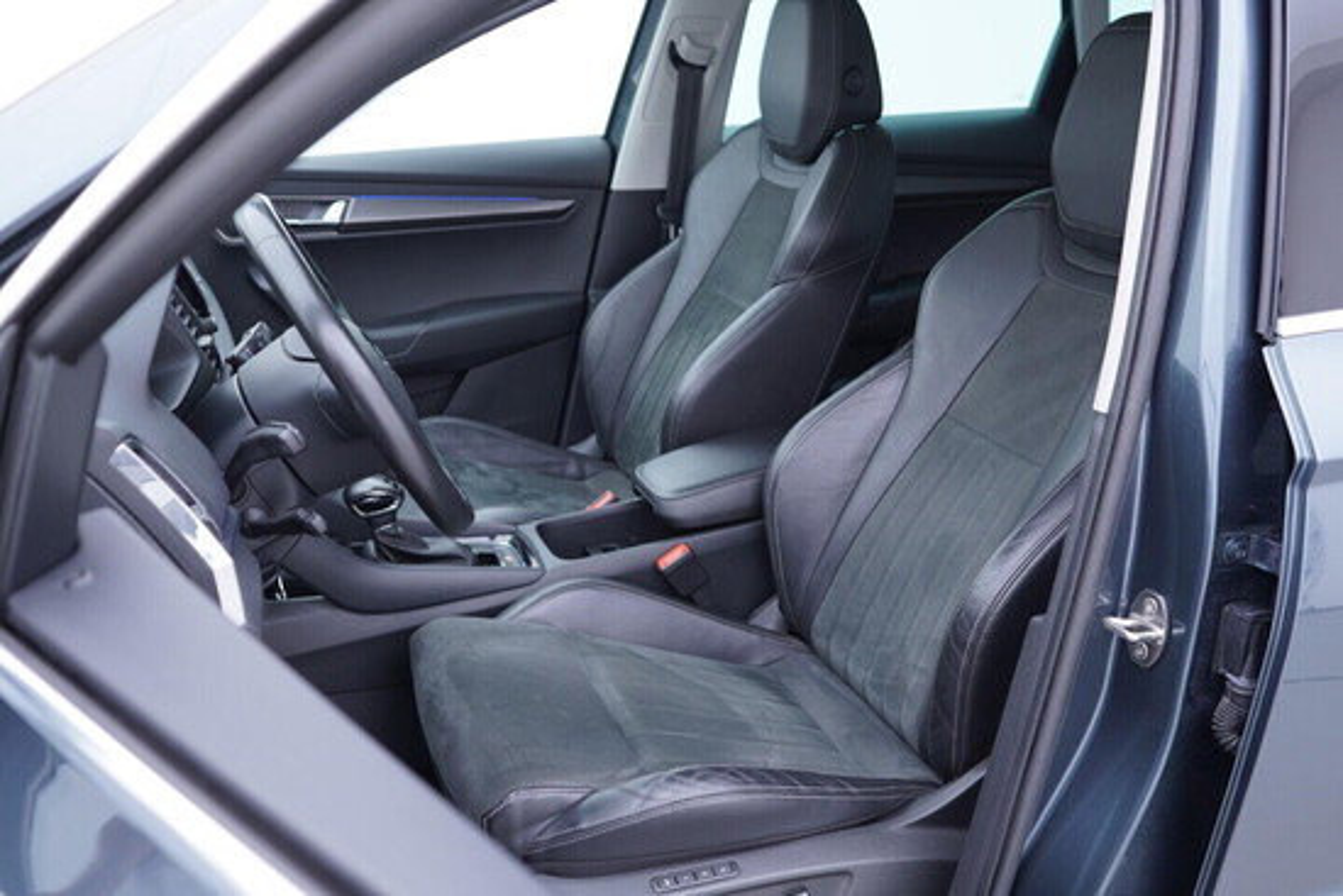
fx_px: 1343
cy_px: 448
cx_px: 672
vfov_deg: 36.9
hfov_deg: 53.1
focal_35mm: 36
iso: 250
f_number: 2.8
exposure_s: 1/40
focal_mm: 24
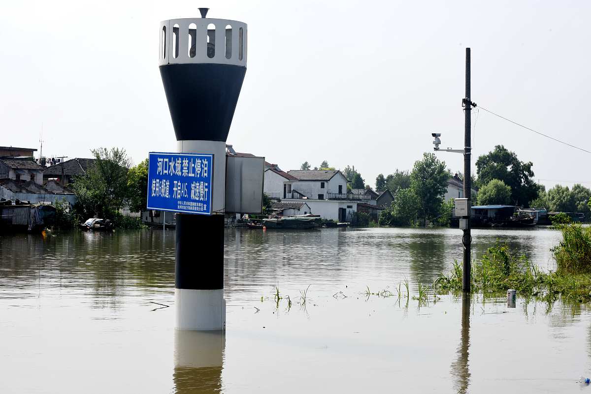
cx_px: 296
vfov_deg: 17.1
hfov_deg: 25.4
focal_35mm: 80
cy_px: 197
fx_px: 1314
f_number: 20
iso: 320
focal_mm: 80
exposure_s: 1/320
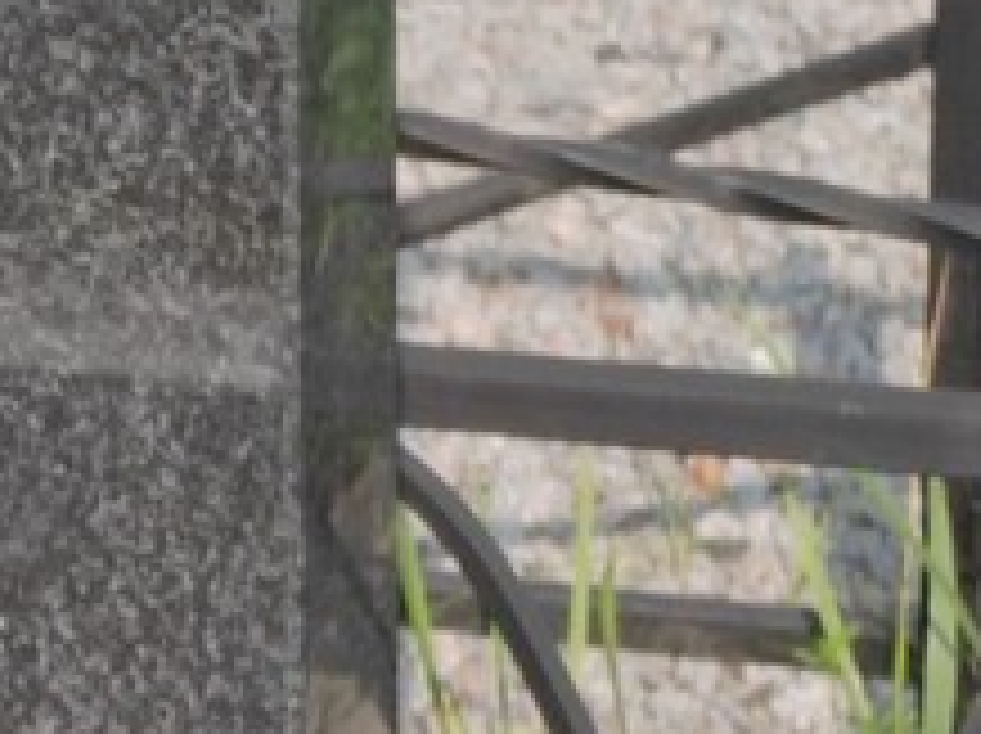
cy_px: 446
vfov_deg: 5.9
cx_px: -531
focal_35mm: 250
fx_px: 7077
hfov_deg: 7.8
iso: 100
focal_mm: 5.52
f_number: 1.9
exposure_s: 1/770
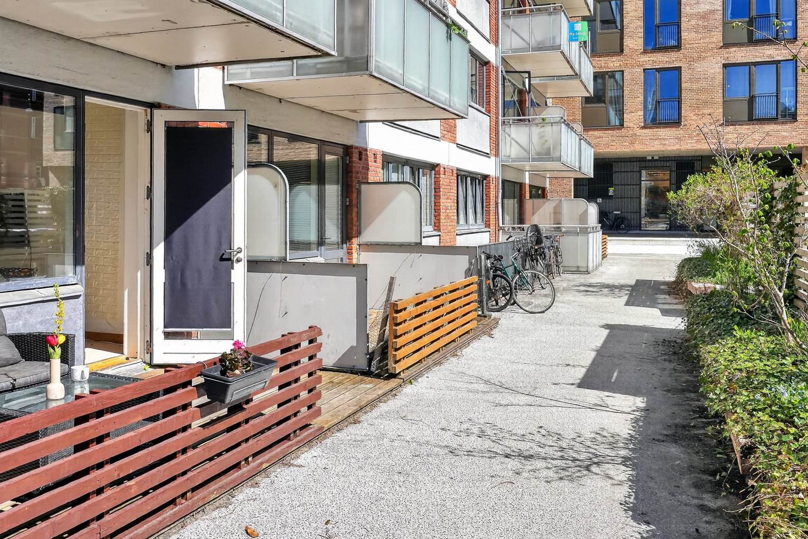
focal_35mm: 35
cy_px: 214
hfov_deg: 54.0
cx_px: 321
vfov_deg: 37.7
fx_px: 785
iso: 400
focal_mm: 21
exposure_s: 1/160
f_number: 8
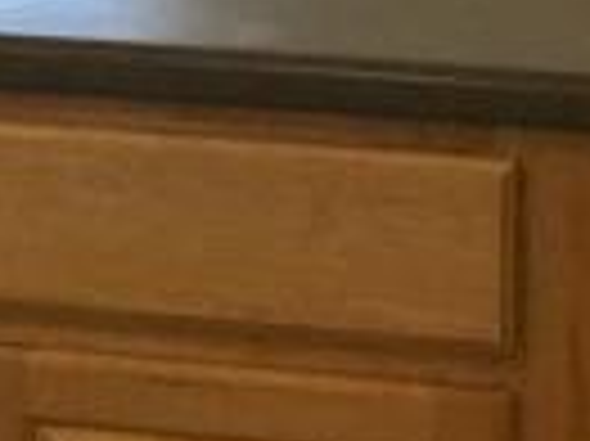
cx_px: -662
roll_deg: +0.5
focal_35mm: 227
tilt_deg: -4.3
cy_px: -684
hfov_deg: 8.2
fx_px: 3865
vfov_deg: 6.2
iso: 25
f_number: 2.2
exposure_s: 1/38
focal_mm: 4.15
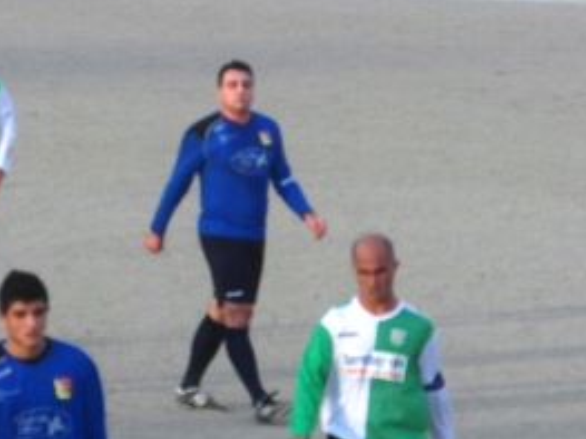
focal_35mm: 402
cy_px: 173
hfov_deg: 4.9
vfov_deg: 3.7
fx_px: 6802
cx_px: 180
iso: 100
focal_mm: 28.9
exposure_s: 1/180
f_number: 4.4
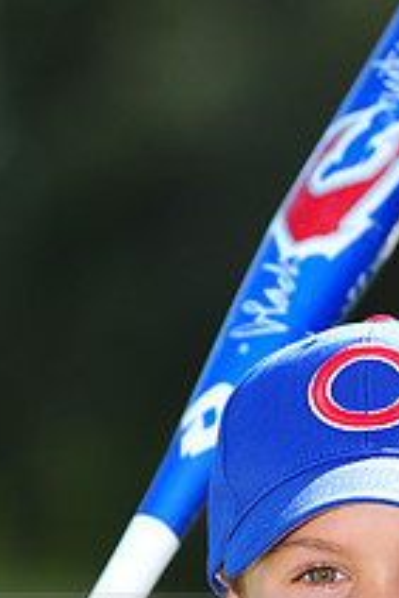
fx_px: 9111
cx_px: 229
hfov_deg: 2.5
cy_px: 632
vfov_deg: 3.7
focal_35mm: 549
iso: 200
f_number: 4.5
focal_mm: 200
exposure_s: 1/500
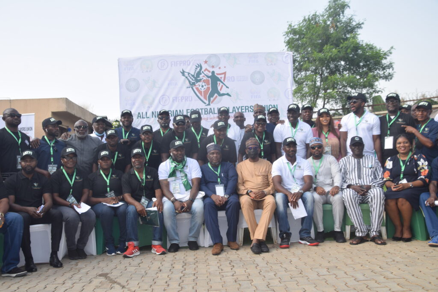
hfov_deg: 57.2
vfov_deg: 40.0
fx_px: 402
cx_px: 219
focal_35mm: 33
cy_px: 146
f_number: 7.1
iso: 100
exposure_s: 1/125
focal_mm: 22
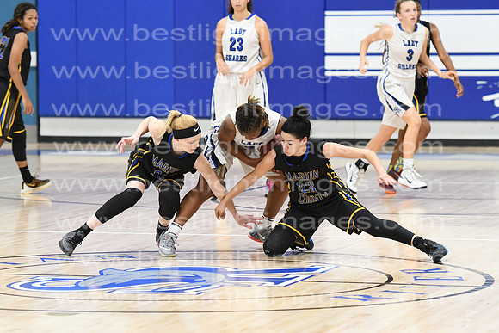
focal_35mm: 188
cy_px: 166
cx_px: 250
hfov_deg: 11.0
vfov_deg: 7.3
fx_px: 2599
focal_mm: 125
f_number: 3.2
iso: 5000
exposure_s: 1/640
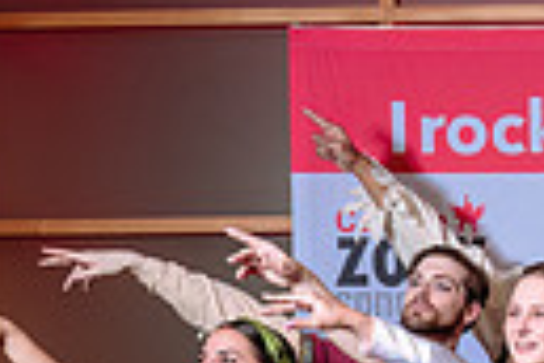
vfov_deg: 10.1
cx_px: 729
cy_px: 496
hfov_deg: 14.7
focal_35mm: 133
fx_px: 2010
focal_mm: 27
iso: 320
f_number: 4.5
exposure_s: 1/125
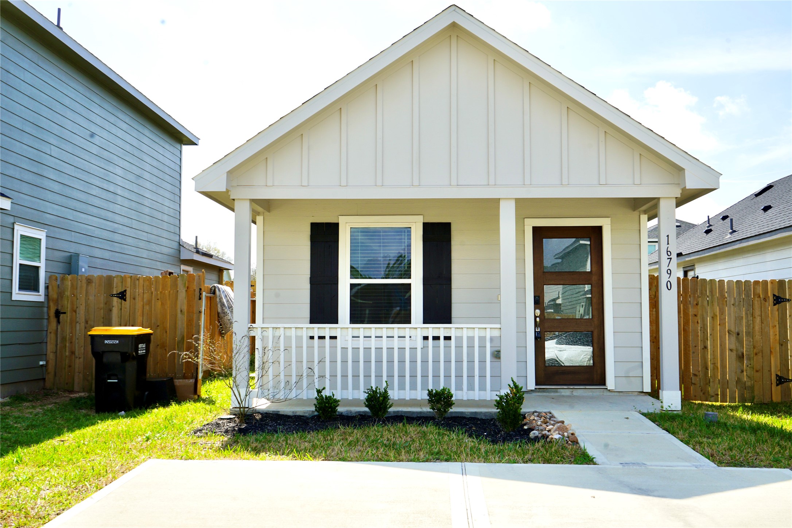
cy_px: 264
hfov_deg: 50.7
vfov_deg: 35.1
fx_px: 836
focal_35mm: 38
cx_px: 396
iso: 100
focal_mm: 38
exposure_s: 1/160
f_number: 11
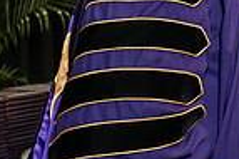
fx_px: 1671
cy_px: -91
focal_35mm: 252
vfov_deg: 5.4
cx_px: 292
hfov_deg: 8.1
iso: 2500
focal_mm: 62
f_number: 5
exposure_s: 1/200
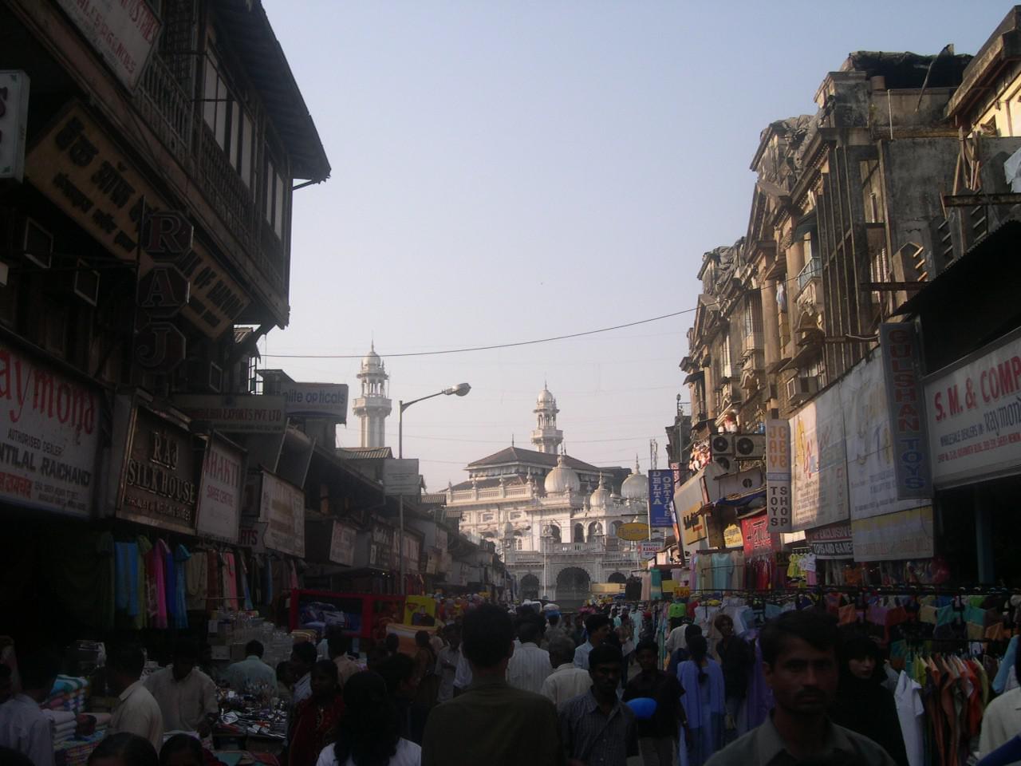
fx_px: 1121
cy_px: 383
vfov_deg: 37.7
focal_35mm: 38
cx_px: 510
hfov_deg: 49.0
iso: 100
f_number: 7.6
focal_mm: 8
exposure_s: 1/142
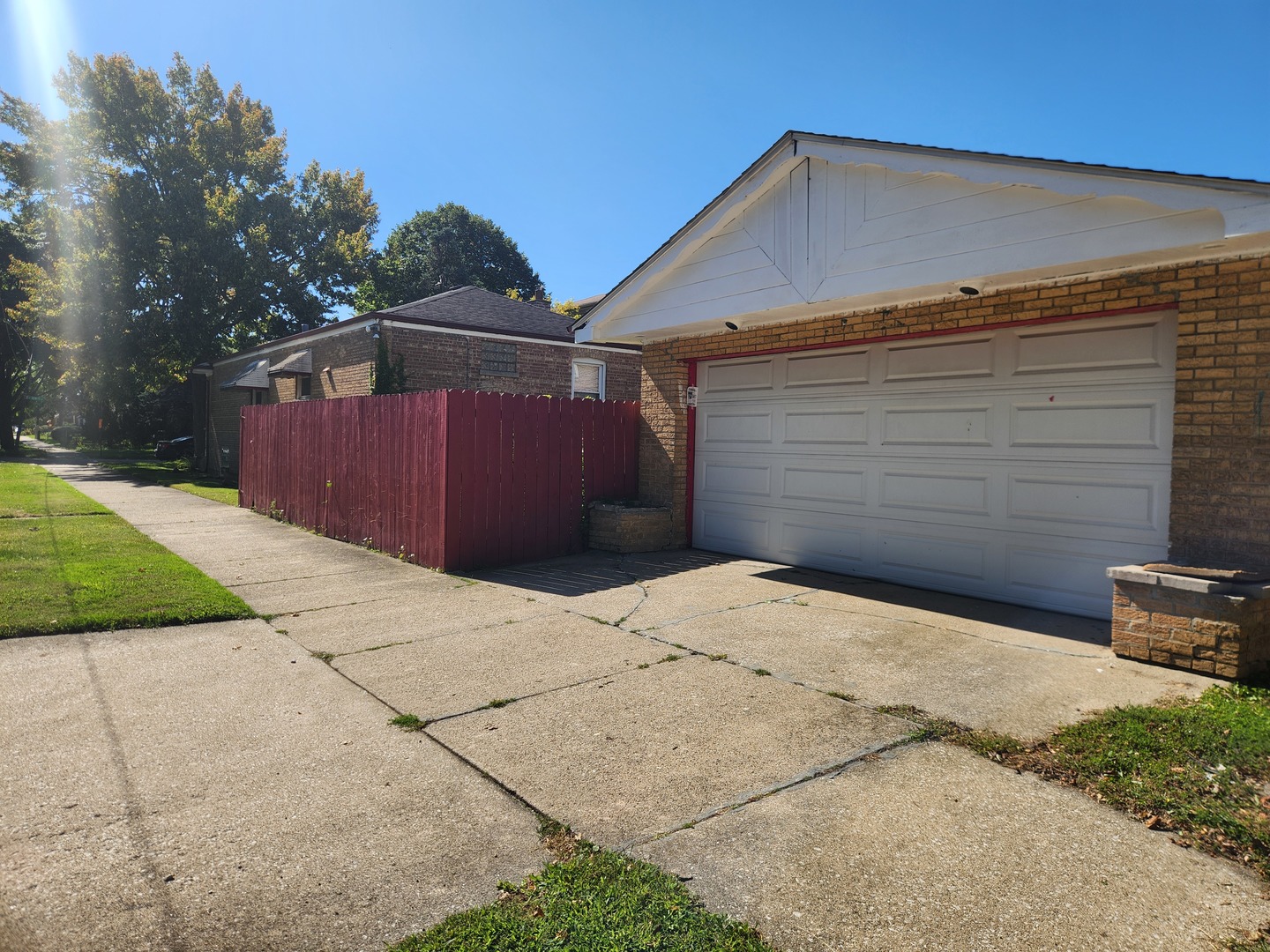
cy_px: 476
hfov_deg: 73.9
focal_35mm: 23
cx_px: 635
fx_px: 844
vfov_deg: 58.9
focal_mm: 5.4
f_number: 1.8
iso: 20
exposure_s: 1/1325
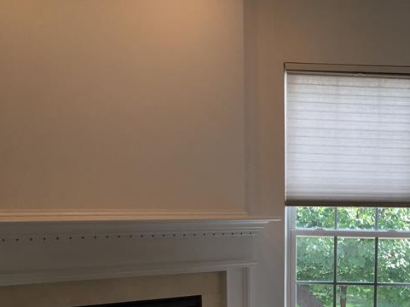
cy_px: 321
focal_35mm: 66
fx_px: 782
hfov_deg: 28.1
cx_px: 378
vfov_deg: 21.3
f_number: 2.4
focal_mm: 3.3
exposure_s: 1/120
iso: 32
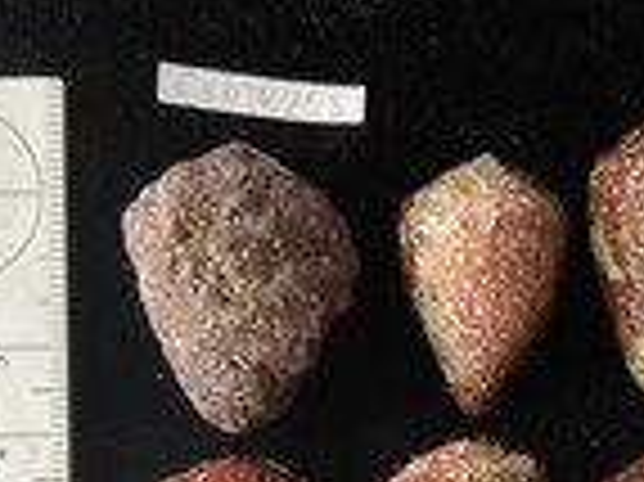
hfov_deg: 26.7
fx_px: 1320
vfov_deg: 19.7
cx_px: 545
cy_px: 538
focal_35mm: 71
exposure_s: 1/40
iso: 200
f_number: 1.8
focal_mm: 3
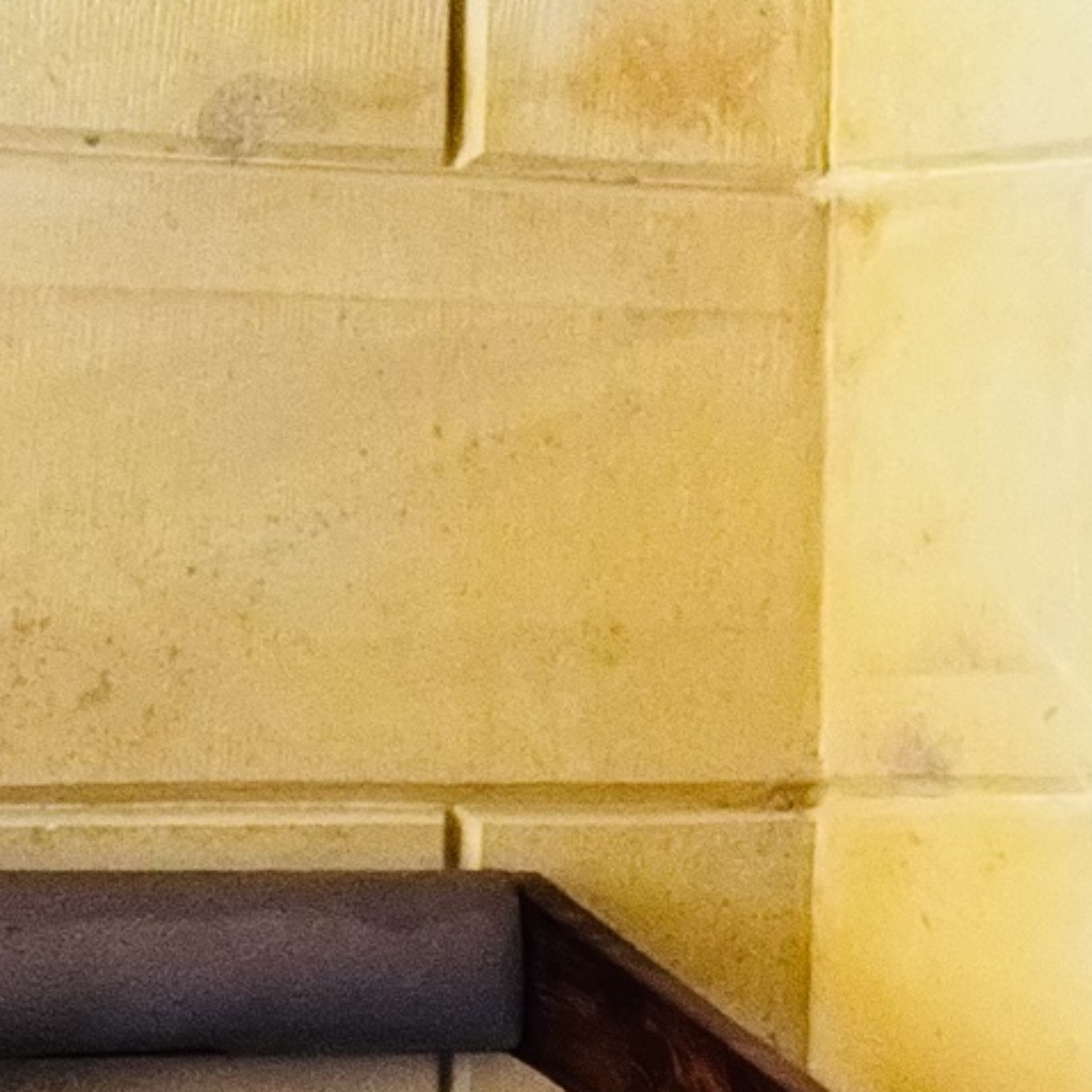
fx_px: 6389
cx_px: -413
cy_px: 896
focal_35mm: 179
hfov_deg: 9.6
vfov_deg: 9.7
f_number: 1.78
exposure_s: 1/33
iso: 250
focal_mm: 6.76
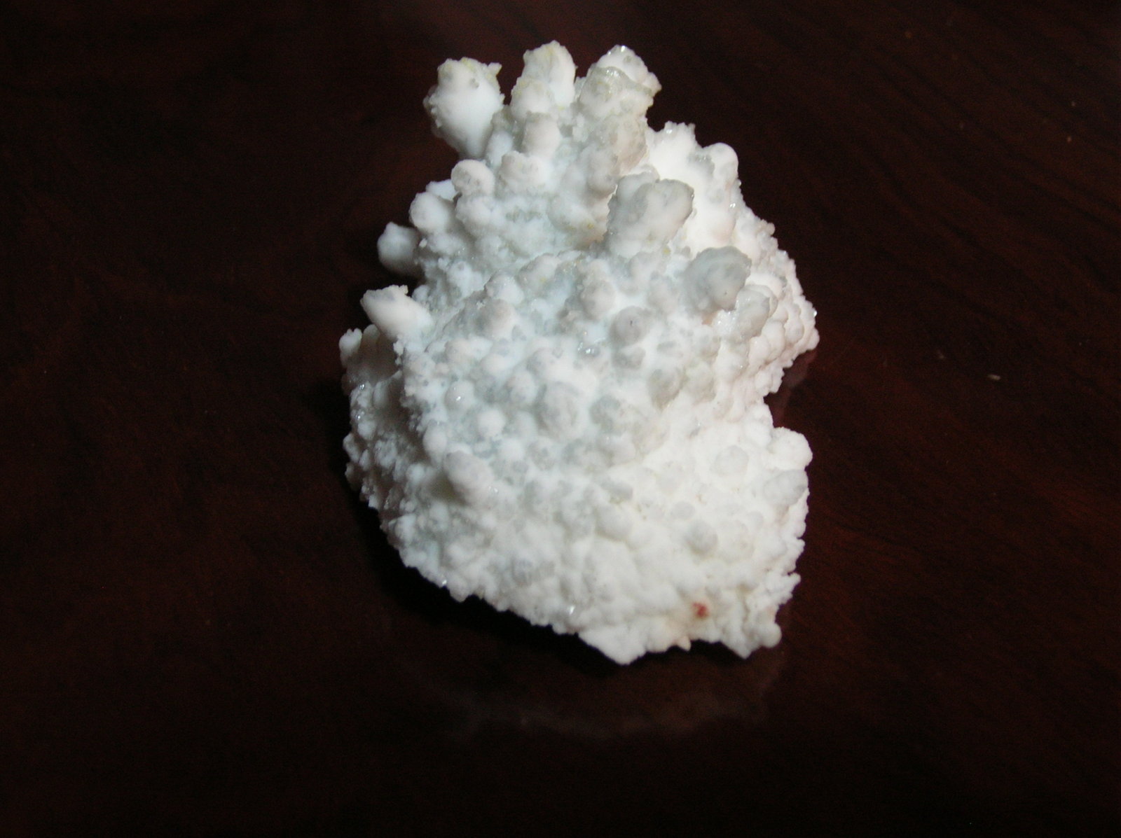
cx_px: 560
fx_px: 1877
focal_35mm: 58
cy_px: 419
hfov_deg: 33.3
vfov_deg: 25.2
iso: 95
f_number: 3.1
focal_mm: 9.6
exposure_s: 1/3.9
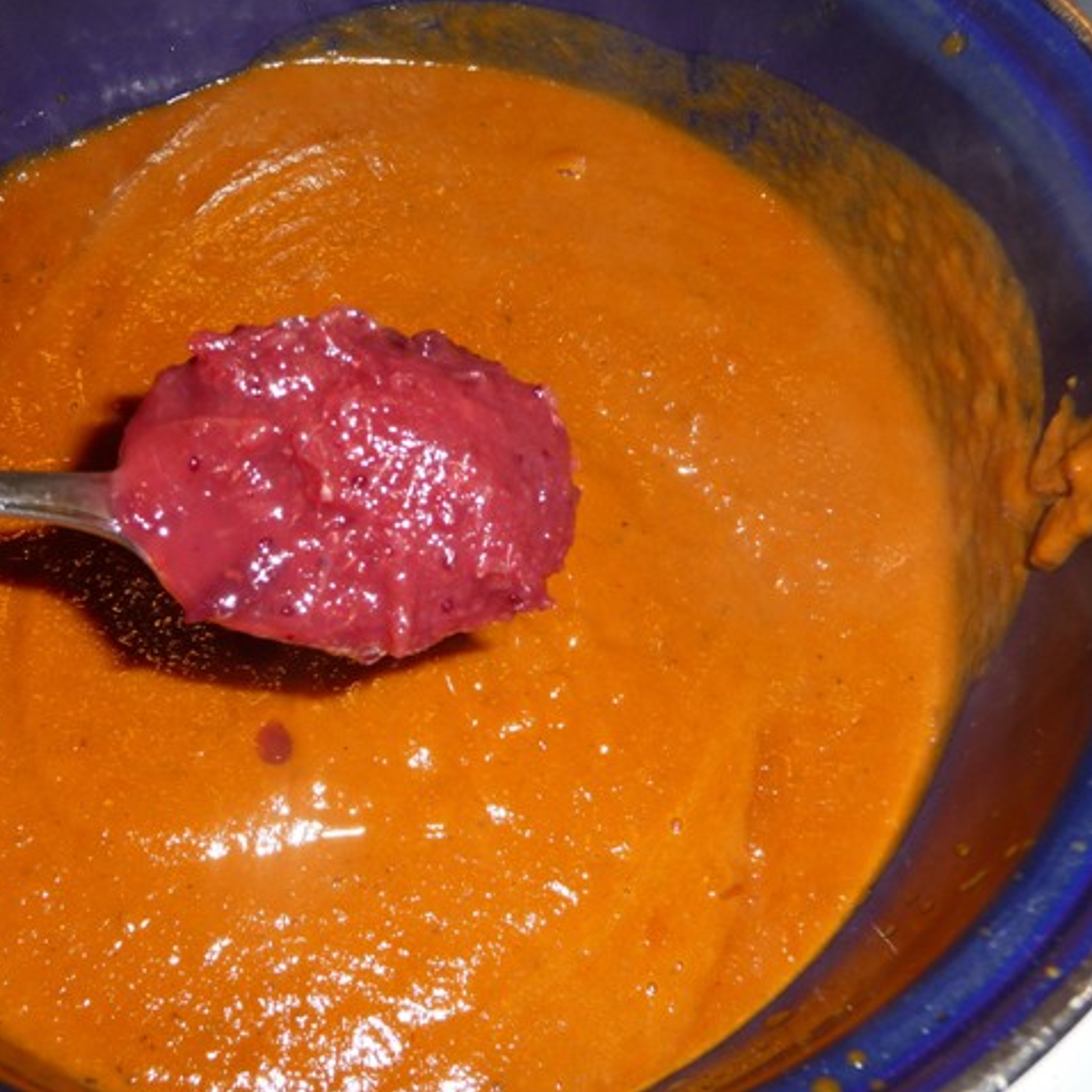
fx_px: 1606
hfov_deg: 37.3
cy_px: 546
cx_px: 404
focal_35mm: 45
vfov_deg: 37.6
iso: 100
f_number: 3.8
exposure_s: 1/30
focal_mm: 6.3
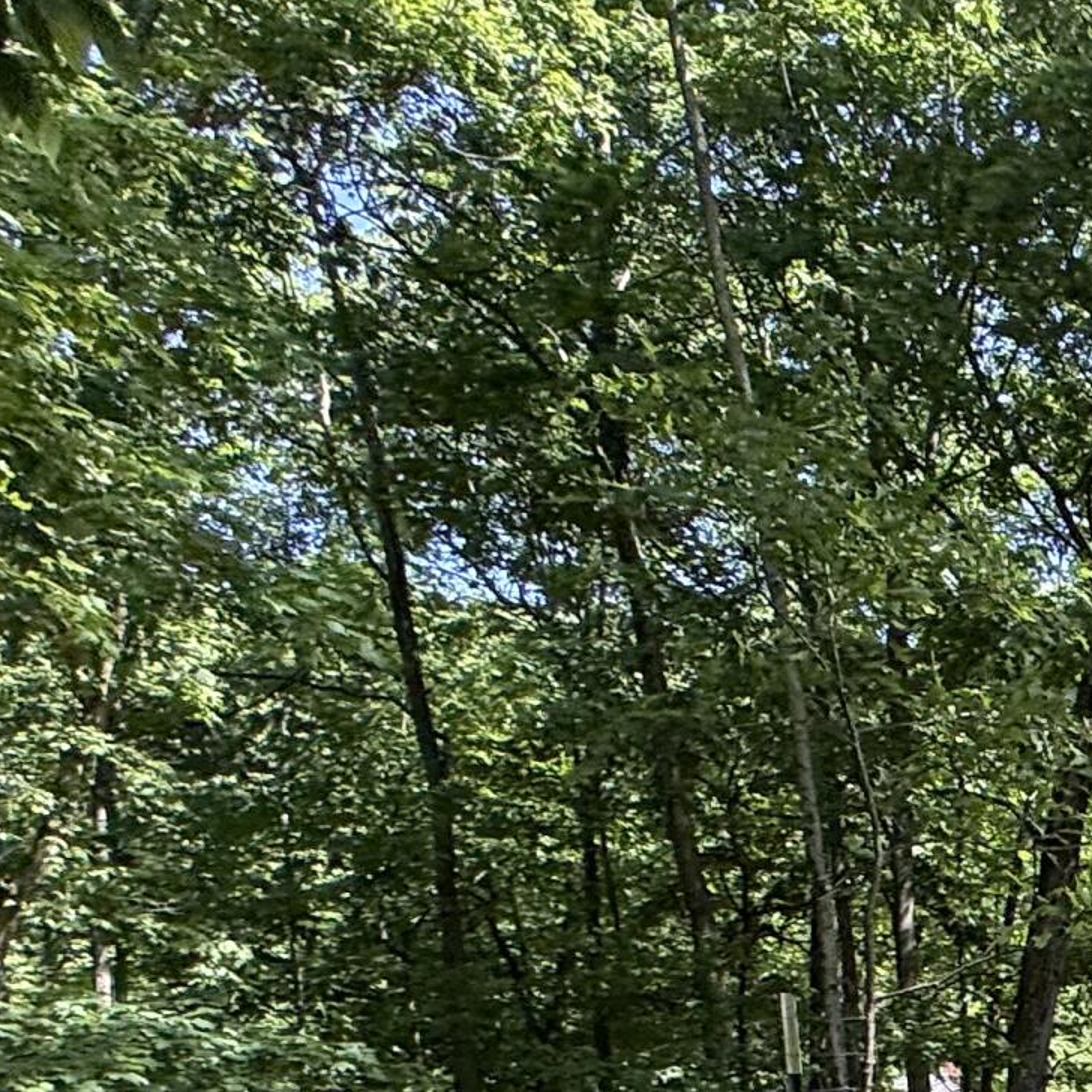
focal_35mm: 51
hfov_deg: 24.0
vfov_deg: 29.3
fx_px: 1820
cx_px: 1754
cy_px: 1268
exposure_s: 1/175
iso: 64
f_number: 2.2
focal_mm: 2.22
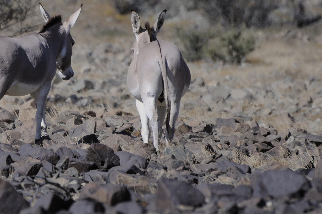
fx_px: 8685
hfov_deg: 2.1
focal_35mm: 972
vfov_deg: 1.4
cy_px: 13
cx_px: 24
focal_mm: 300
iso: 200
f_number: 5.6
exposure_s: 1/1250
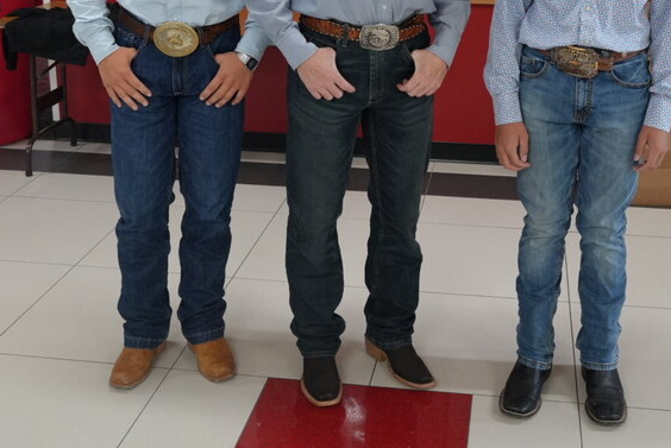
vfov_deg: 26.8
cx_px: 412
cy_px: 64
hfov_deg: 40.1
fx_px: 914
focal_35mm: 49
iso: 1250
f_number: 4
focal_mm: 18
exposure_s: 1/160
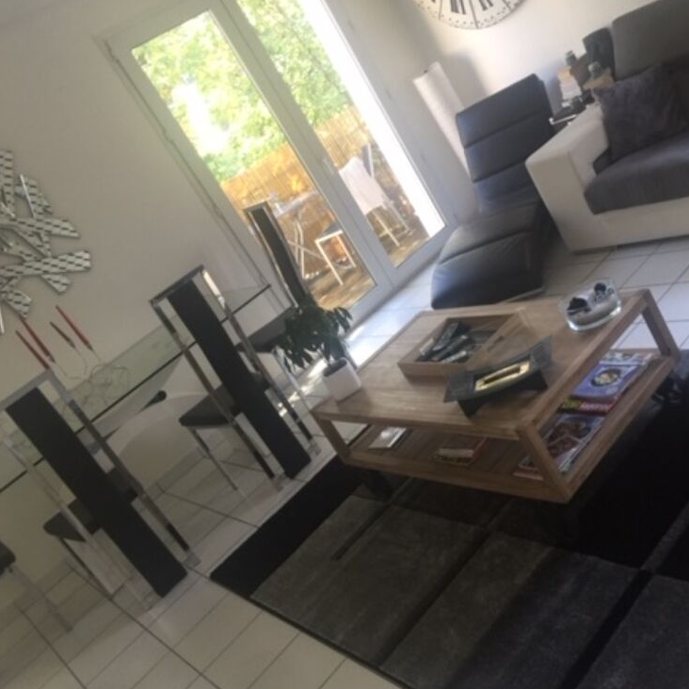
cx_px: 417
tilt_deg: -18.3
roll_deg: +31.0
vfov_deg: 47.2
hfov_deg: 46.9
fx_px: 788
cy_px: 343
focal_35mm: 35
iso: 40
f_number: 2.2
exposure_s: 1/33
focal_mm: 4.15
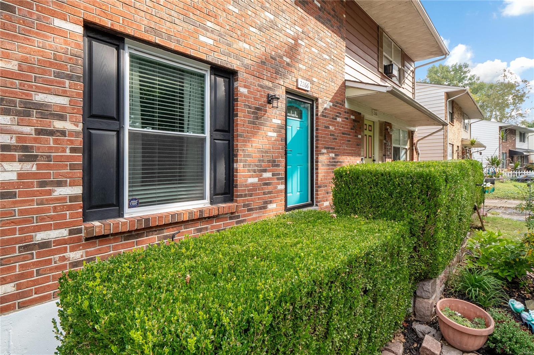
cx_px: 267
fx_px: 267
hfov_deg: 90.0
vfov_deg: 67.4
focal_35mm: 18
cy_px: 178
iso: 400
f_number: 8
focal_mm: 9
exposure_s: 1/125
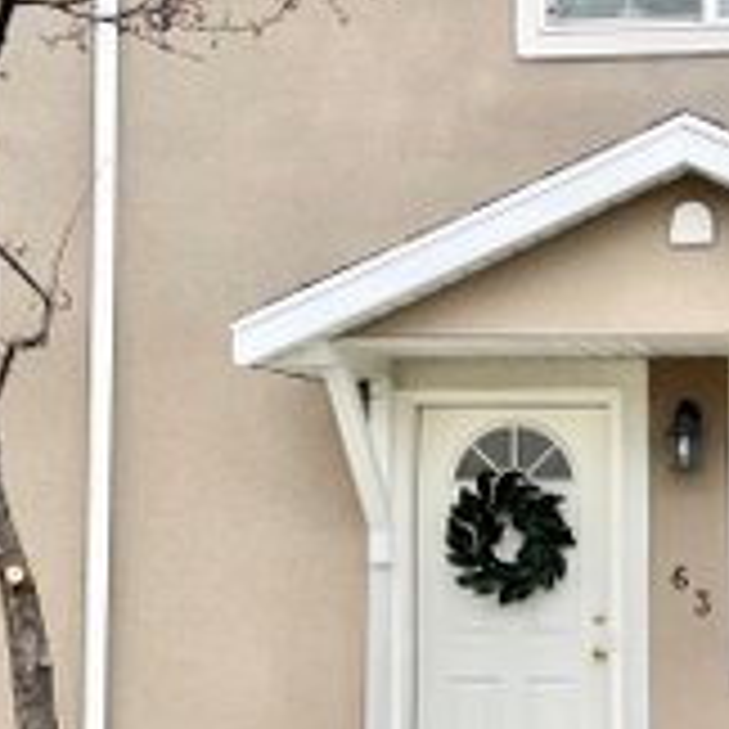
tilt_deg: +4.1
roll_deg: +0.9
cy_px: 414
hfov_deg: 24.4
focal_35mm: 68
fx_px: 1620
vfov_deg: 25.3
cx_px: 706
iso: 32
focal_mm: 5.1
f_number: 1.6
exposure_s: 1/813
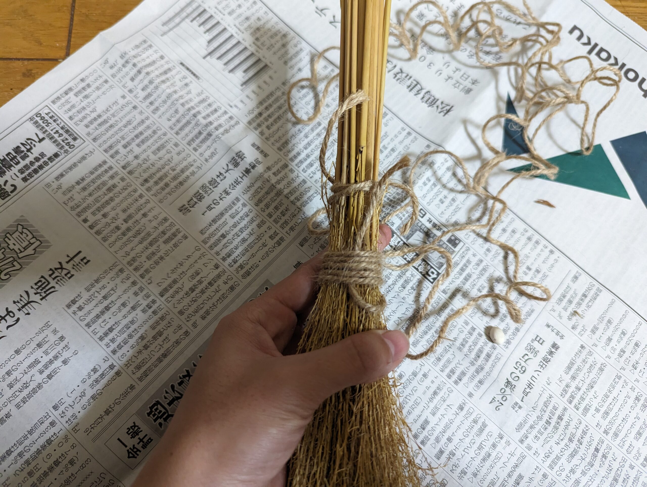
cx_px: 324
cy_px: 244
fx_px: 449
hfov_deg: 71.5
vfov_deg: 56.9
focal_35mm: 24
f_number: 1.85
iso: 1824
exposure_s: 1/120
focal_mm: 6.81
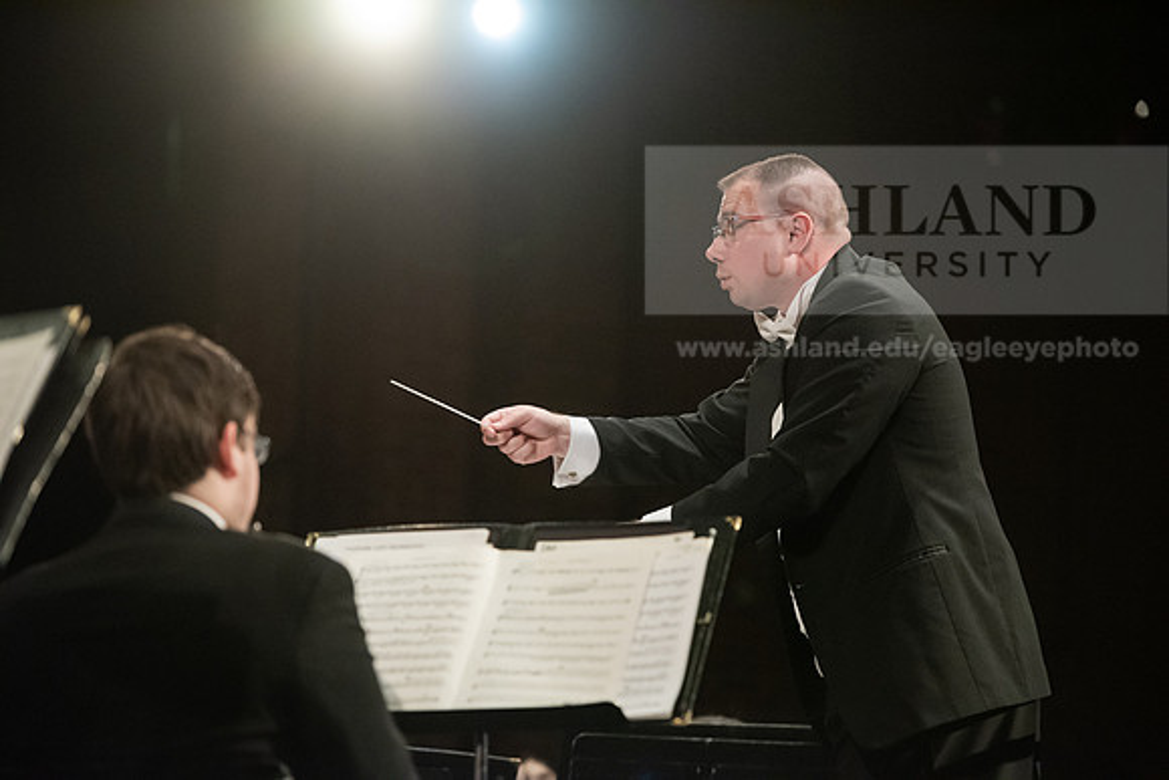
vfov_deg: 8.6
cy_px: 390
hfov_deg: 12.8
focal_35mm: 160
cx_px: 584
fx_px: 5197
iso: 5000
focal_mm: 160
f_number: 4
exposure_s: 1/200
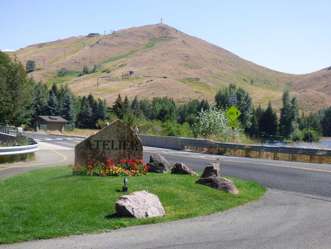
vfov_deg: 24.0
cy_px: 124
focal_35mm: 61
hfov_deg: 31.7
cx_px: 166
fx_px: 583
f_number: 4.1
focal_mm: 10.34
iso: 100
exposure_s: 1/500
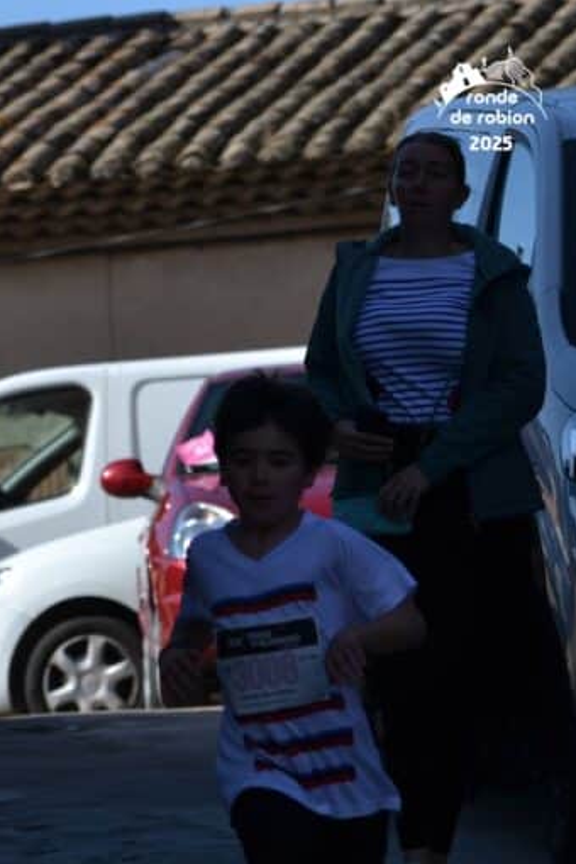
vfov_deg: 6.1
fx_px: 8135
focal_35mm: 339
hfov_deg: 4.0
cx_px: -68
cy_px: 432
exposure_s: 1/1600
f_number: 6.3
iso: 400
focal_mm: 150
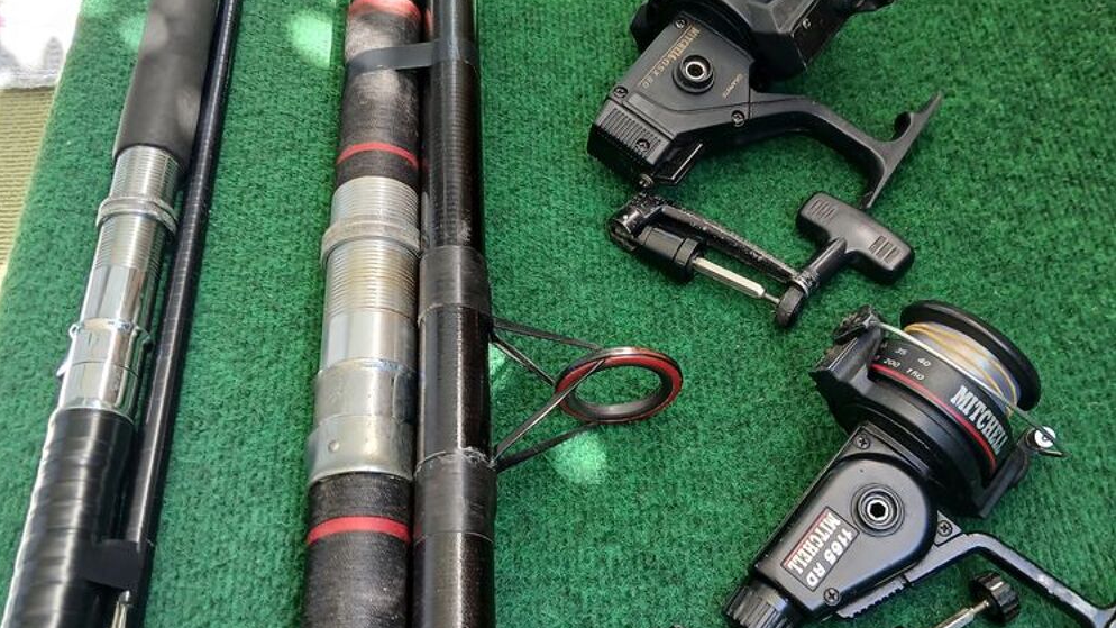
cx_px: 556
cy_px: 311
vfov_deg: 31.2
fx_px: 1124
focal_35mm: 38
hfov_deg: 52.8
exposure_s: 1/50
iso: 64
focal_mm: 3.98
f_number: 1.8
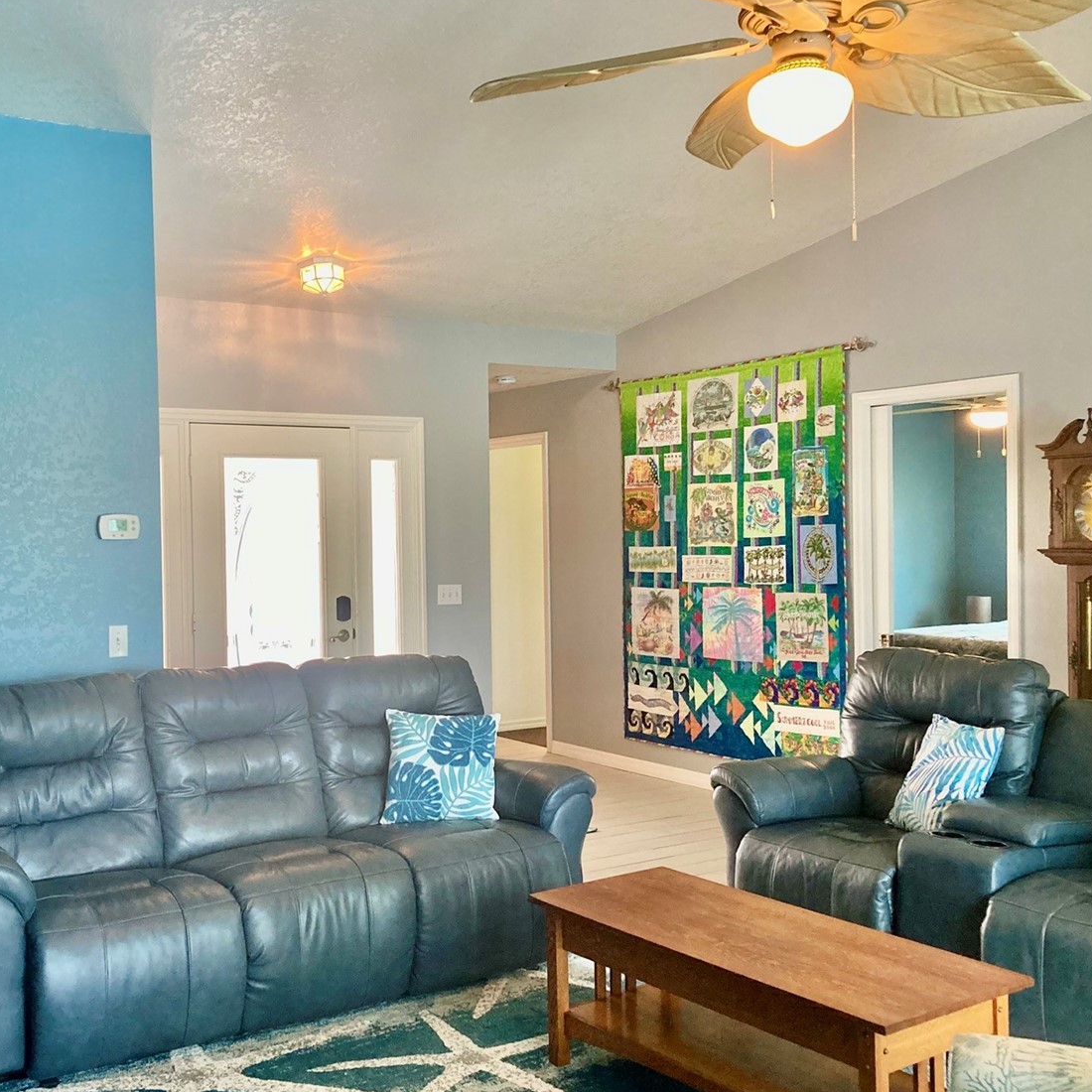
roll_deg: +1.3
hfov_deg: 45.5
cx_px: 391
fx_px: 1285
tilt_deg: -1.1
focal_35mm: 36
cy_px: 561
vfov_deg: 46.0
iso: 160
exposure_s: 1/60
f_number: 1.8
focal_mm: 3.99
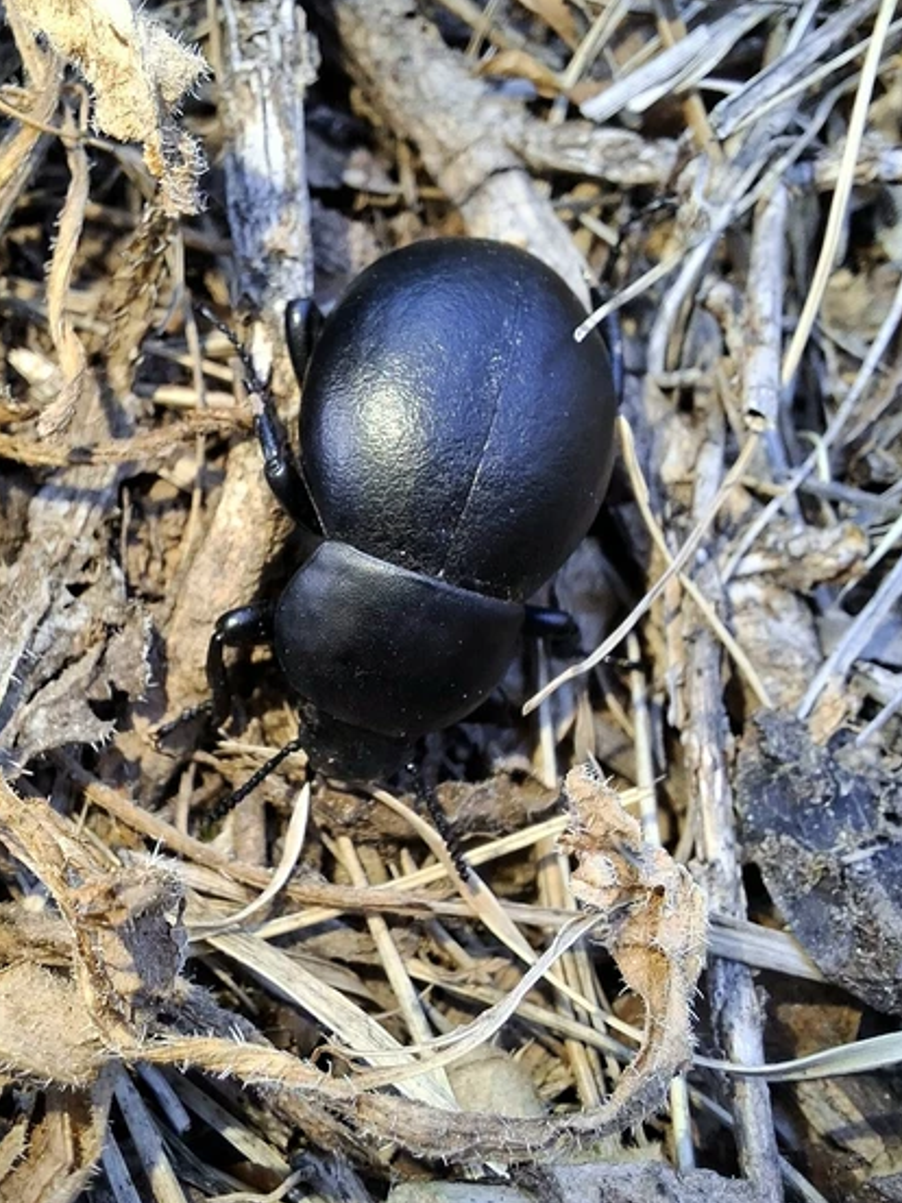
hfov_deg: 48.1
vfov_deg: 61.7
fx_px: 1008
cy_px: 606
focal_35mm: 29
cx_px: 403
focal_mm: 2.13
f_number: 2.4
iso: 80
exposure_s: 1/100
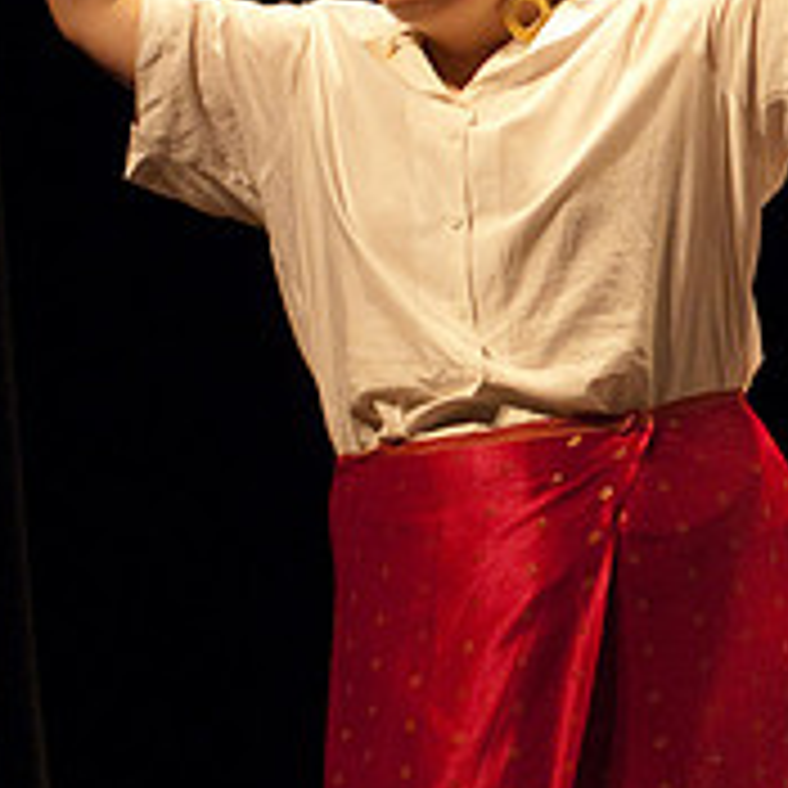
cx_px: 1166
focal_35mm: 338
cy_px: 212
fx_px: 8705
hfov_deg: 5.1
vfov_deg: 5.2
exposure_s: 1/200
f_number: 2.8
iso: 1000
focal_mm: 80
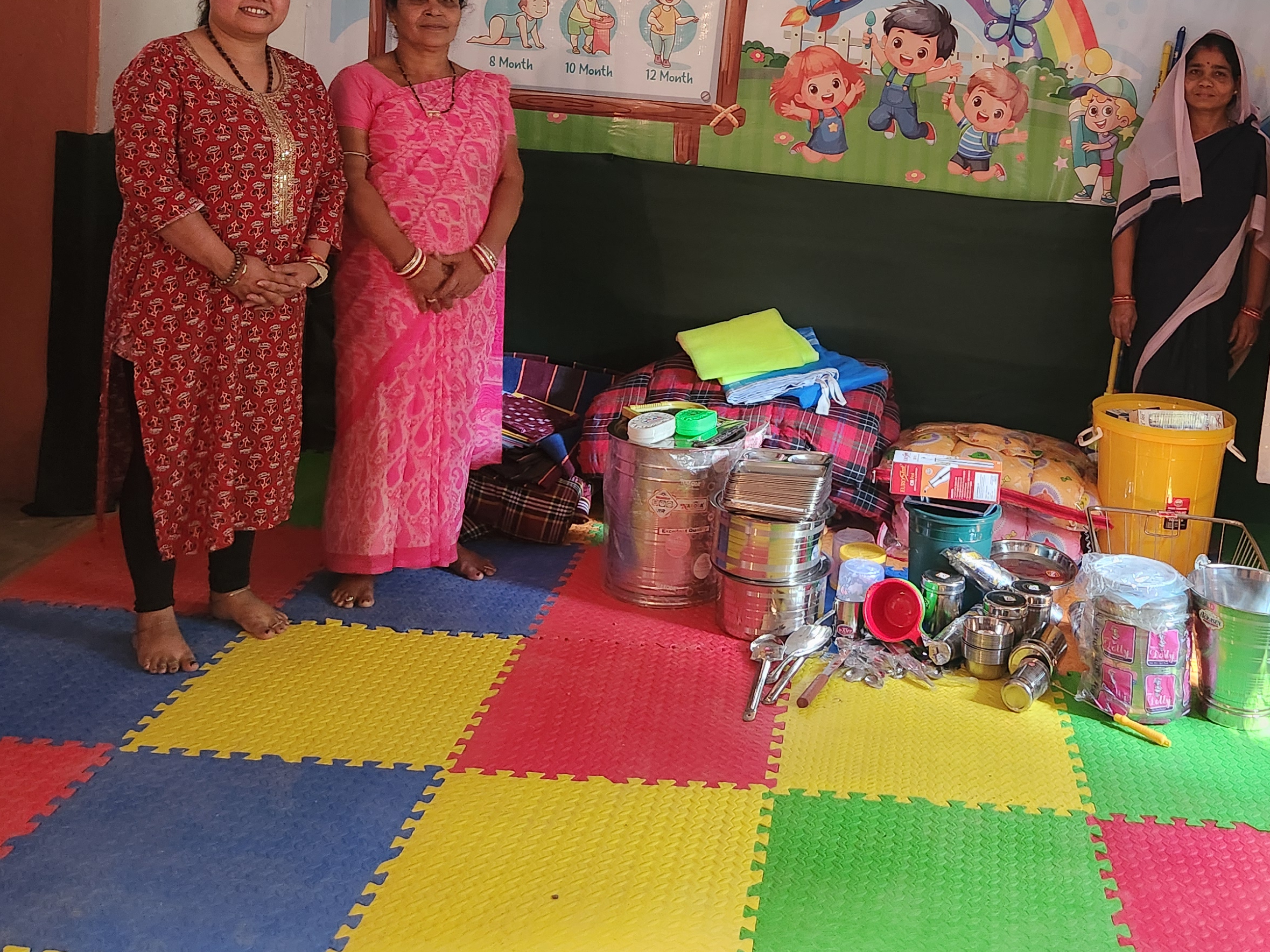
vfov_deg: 35.5
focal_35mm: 39
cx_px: 866
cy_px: 180
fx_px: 1431
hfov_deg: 47.0
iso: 640
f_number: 1.8
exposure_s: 1/50
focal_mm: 5.4
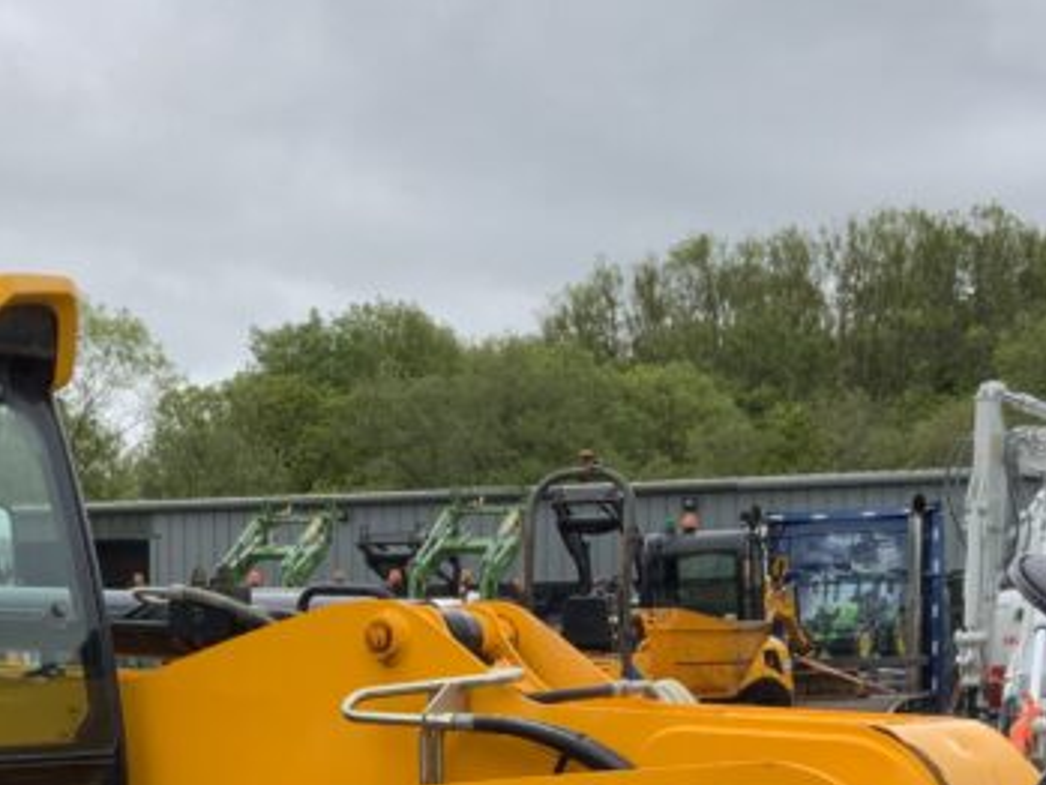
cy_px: 929
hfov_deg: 22.7
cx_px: 234
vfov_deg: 16.7
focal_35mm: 85
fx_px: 2569
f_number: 1.8
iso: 16
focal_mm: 3
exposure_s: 1/375
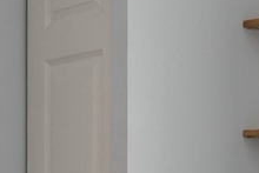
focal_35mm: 125
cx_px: 118
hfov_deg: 16.4
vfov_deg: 10.8
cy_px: 204
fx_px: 900
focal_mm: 17
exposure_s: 1/15
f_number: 8
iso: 200
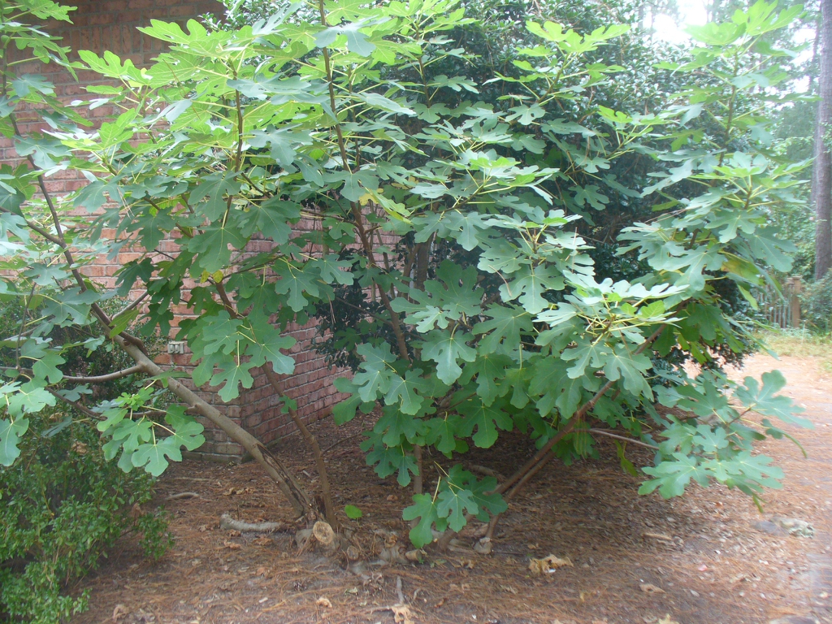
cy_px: 312
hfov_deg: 50.1
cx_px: 416
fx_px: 889
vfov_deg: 38.7
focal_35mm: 37
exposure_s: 1/50
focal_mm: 6.1
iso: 100
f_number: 2.8
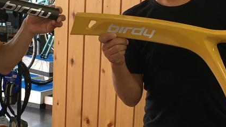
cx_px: 105
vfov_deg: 13.4
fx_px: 539
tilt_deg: -12.4
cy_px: 94
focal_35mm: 90
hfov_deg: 23.7
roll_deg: -2.8
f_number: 2.2
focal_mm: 4.15
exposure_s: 1/33
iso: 25
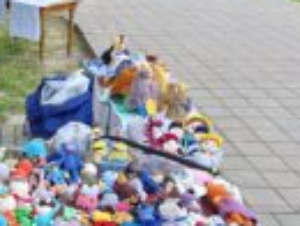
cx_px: -35
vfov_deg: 23.7
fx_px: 538
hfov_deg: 28.2
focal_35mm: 62
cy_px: 128
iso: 50
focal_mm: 5.54
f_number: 1.8
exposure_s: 1/191
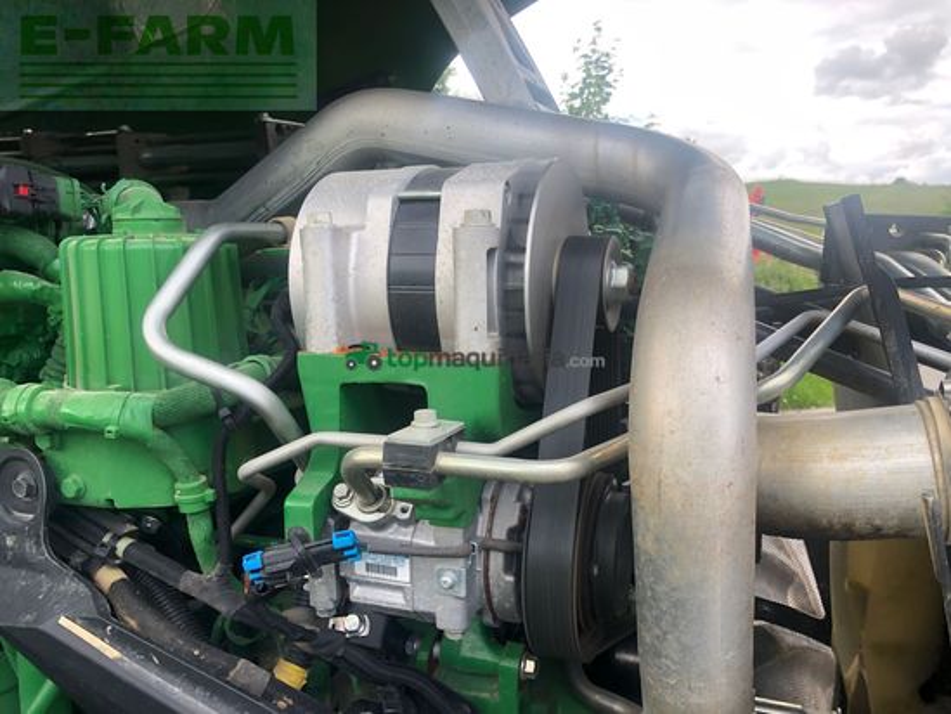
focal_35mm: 28
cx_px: 476
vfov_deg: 49.8
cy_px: 357
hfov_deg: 63.4
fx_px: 769
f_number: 1.8
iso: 20
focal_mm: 3.99
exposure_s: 1/241
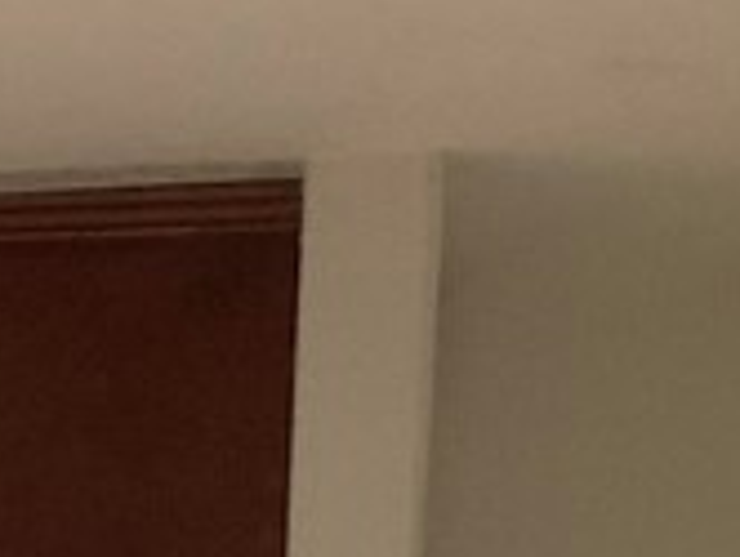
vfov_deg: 7.2
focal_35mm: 191
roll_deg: -0.8
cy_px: 1484
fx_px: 4089
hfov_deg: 8.8
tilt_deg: -6.0
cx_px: -1355
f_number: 2.4
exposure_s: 1/215
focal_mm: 3.3
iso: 25
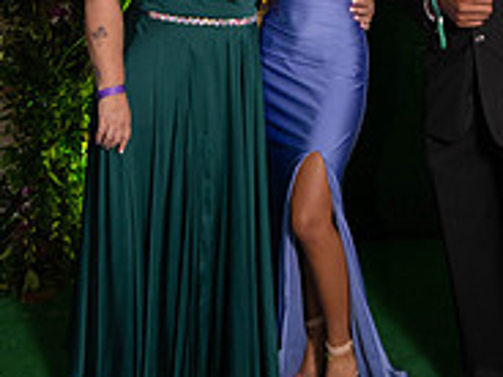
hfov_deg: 24.3
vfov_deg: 17.9
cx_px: 323
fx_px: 1162
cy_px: -19
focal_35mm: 80
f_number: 5
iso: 800
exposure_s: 1/60
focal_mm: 34
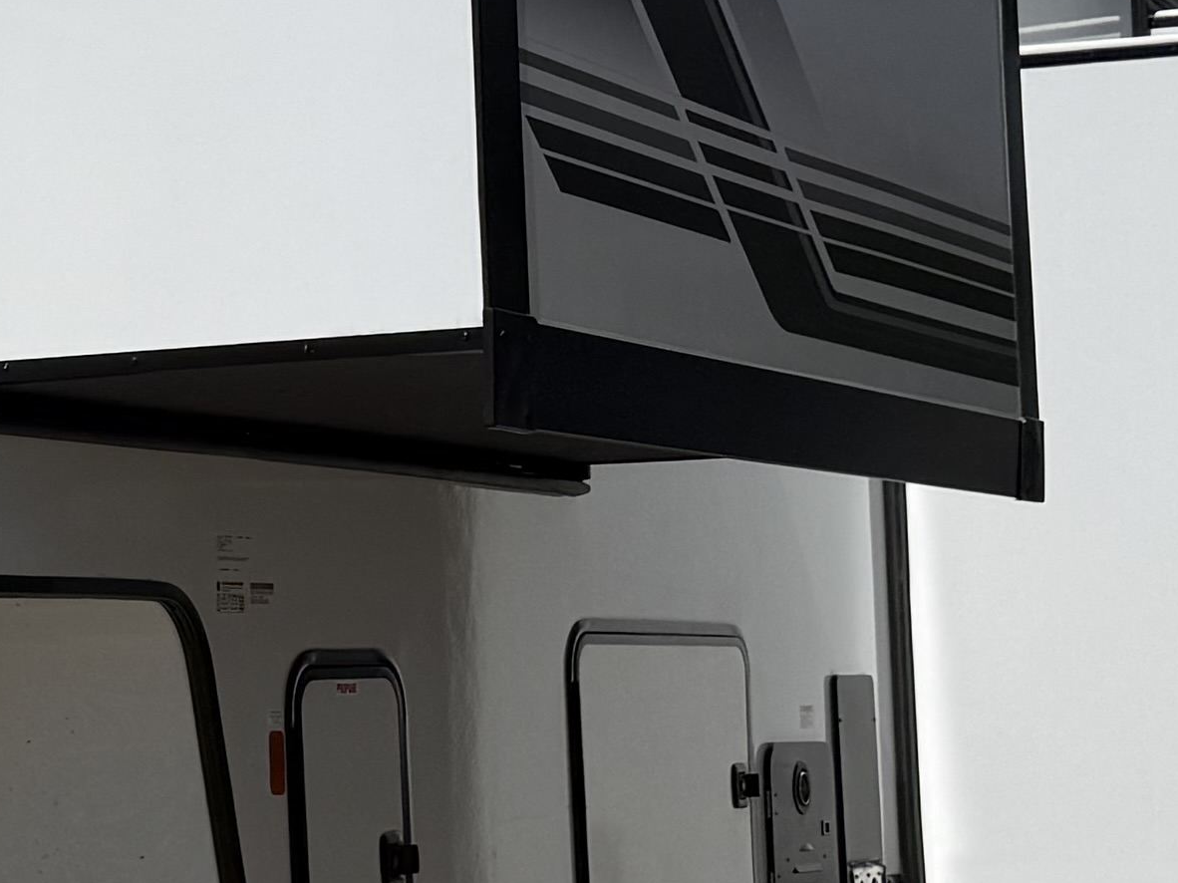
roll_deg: +0.3
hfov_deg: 16.4
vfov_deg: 12.8
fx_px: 3947
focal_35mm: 116
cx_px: -181
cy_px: 399
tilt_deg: +1.8
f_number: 1.78
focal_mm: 6.76
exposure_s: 1/14286
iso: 80
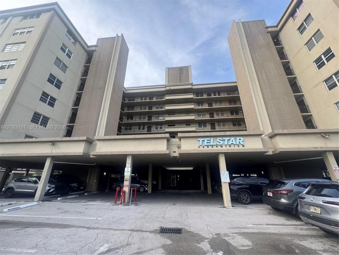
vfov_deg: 85.7
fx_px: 137
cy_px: 128
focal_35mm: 14
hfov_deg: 102.1
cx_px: 170
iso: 40
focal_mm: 2.22
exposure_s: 1/199
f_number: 2.2
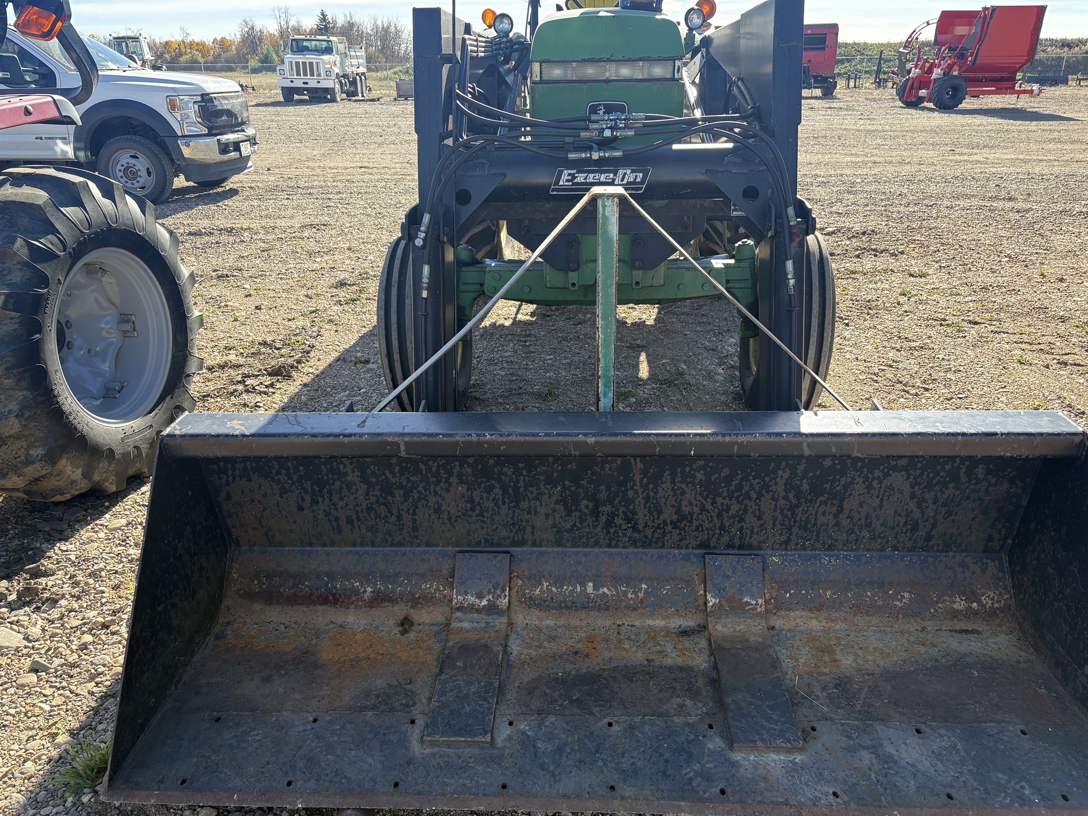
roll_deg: +0.1
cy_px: 408
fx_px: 817
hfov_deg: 67.3
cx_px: 544
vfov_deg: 53.1
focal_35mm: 26
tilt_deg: -22.4
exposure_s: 1/1032
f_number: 1.6
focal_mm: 5.96
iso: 50
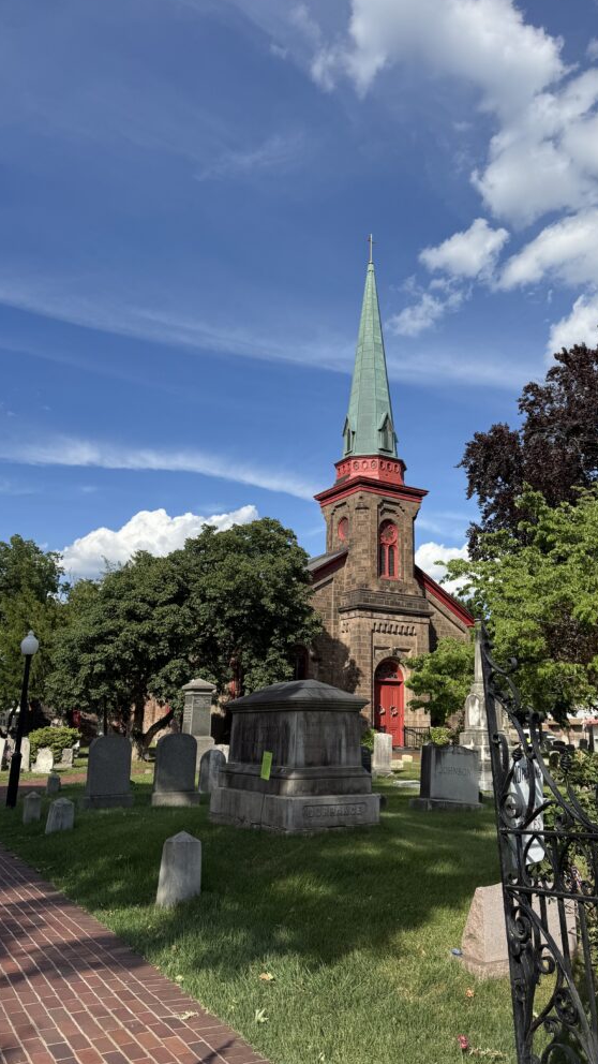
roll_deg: -1.4
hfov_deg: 42.7
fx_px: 761
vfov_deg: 69.8
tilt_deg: +14.3
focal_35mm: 27
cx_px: 355
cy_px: 516
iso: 80
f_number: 1.78
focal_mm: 6.76
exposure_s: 1/4608
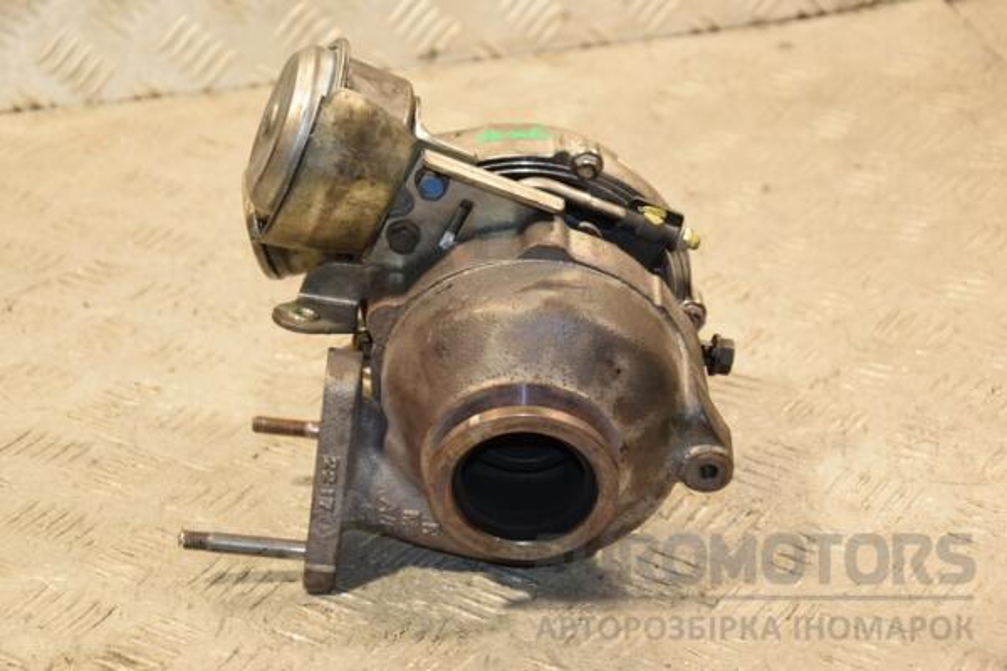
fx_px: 2769
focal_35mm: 99
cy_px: 336
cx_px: 504
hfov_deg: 20.6
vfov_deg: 13.8
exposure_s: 1/100
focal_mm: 66
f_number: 5.3
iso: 800
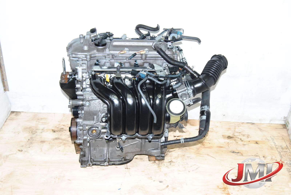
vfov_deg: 29.9
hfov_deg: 43.6
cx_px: 146
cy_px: 98
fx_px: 364
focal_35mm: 45
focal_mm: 30
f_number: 9
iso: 800
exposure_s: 1/200
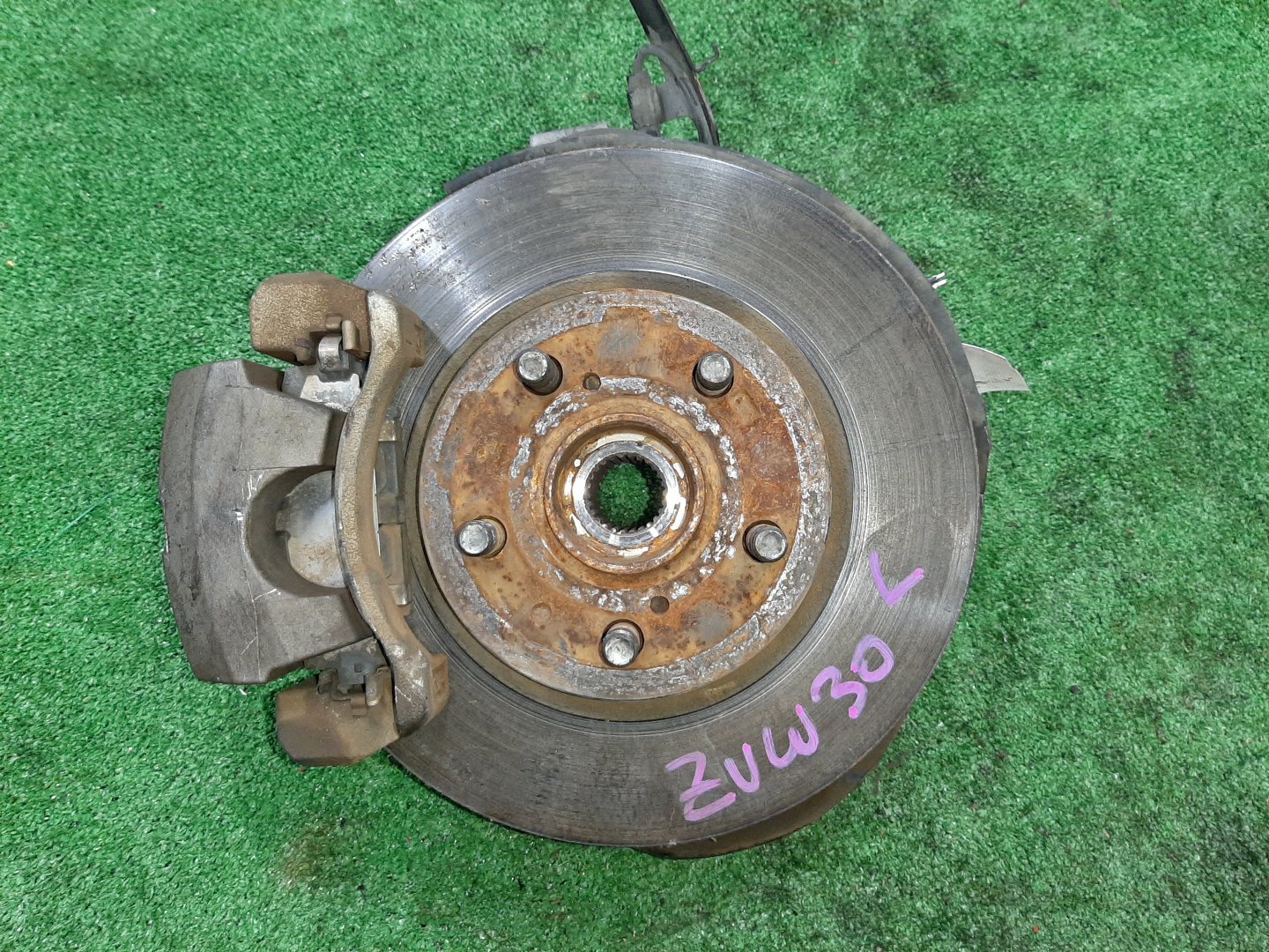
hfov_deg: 67.3
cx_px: 634
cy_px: 476
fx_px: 953
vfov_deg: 53.1
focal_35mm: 26
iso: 201
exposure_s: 1/33
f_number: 1.7
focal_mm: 3.93
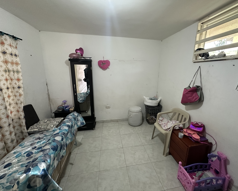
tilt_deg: -12.4
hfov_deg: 96.6
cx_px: 129
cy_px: 94
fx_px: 106
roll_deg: -1.3
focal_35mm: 15
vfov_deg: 84.0
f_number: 2.2
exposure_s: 1/60
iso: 400
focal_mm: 2.22
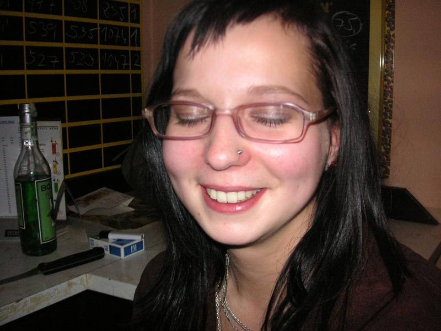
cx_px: 220
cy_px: 166
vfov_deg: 38.7
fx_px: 471
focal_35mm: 37
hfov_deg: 50.1
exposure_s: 1/45
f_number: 2.8
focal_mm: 6.1
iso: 160
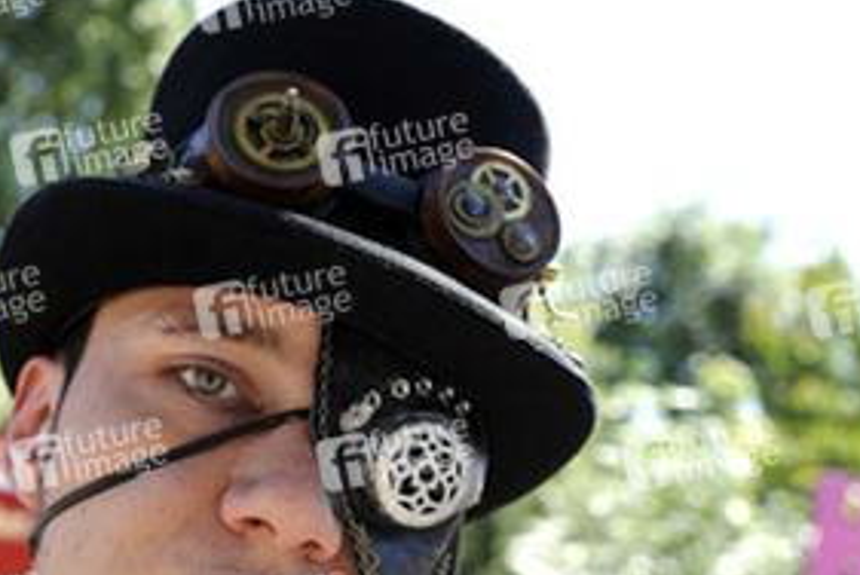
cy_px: 379
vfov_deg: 24.1
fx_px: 1339
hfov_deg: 35.4
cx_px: 312
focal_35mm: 56
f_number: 5
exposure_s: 1/500
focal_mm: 35
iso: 250
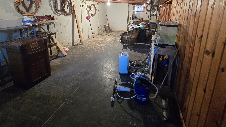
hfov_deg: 95.9
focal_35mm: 17
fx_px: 102
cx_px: 111
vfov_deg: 61.8
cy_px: 39
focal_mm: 2.2
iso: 1000
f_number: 2.2
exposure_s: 1/60
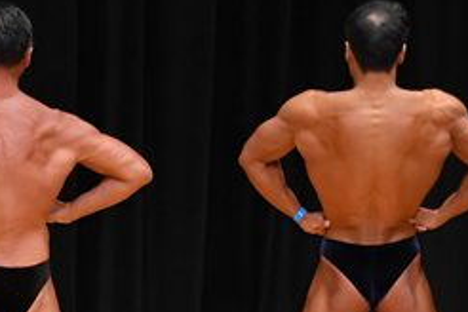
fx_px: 7123
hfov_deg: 3.8
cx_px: 132
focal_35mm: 548
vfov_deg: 2.5
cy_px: 268
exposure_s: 1/400
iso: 3200
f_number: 5.6
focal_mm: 116
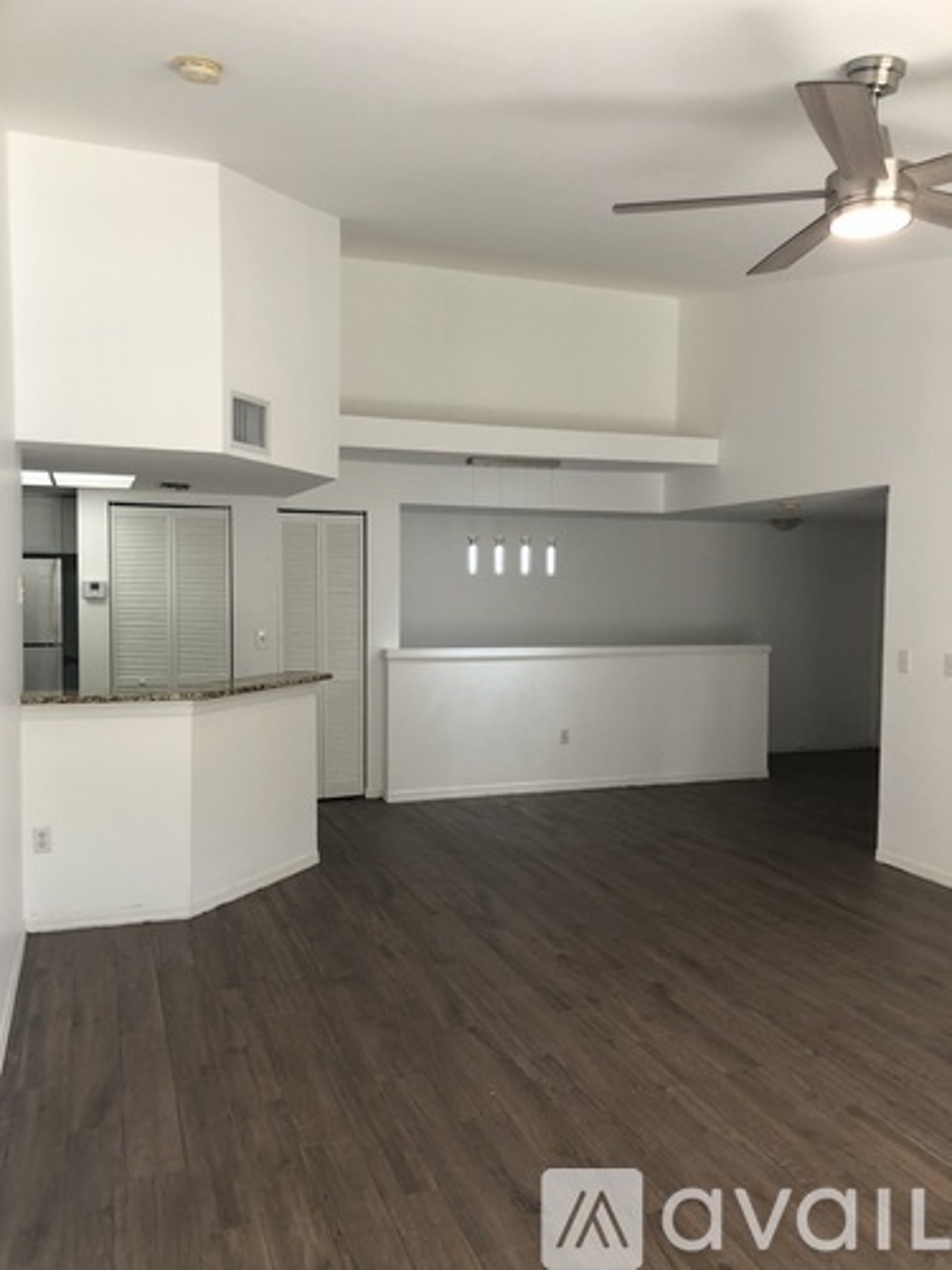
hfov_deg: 49.7
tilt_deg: -4.7
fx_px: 1027
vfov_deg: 63.4
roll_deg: -0.2
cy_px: 635
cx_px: 476
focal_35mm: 28
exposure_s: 1/40
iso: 25
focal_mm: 4
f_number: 1.8
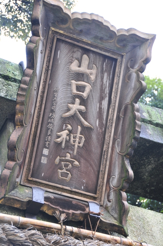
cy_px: 123
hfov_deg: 13.0
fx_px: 715
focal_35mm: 105
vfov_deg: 19.5
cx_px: 82
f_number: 5
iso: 250
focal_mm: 70
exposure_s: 1/30
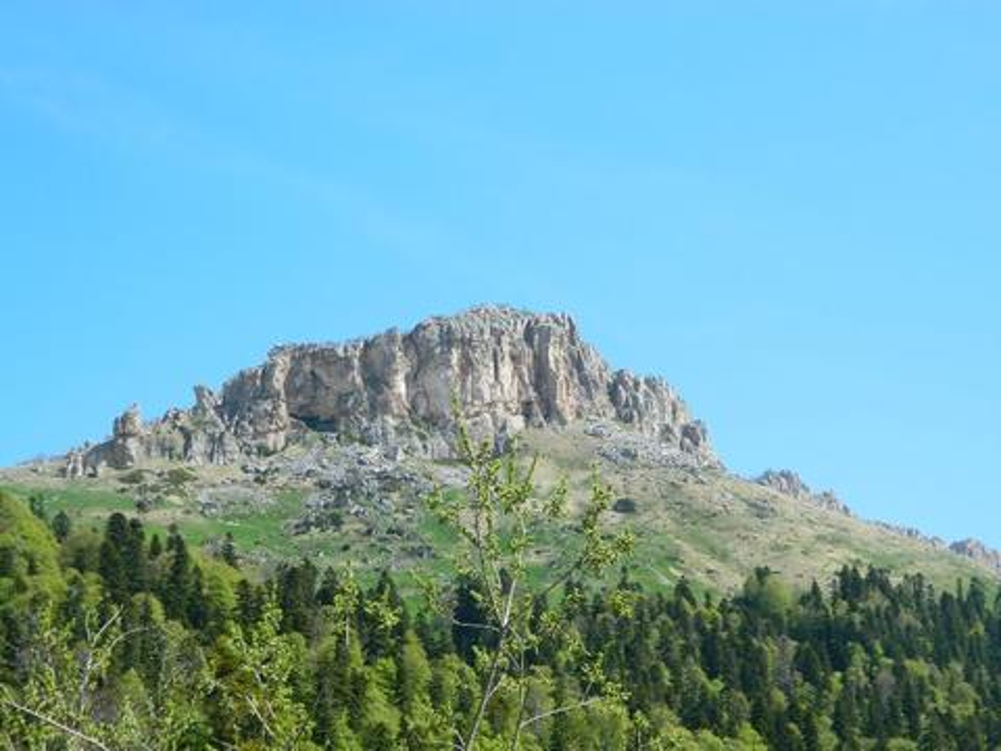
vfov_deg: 17.6
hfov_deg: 23.3
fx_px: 2429
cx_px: 500
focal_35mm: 84
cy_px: 376
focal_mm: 15.1
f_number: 4.2
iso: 80
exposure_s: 1/500
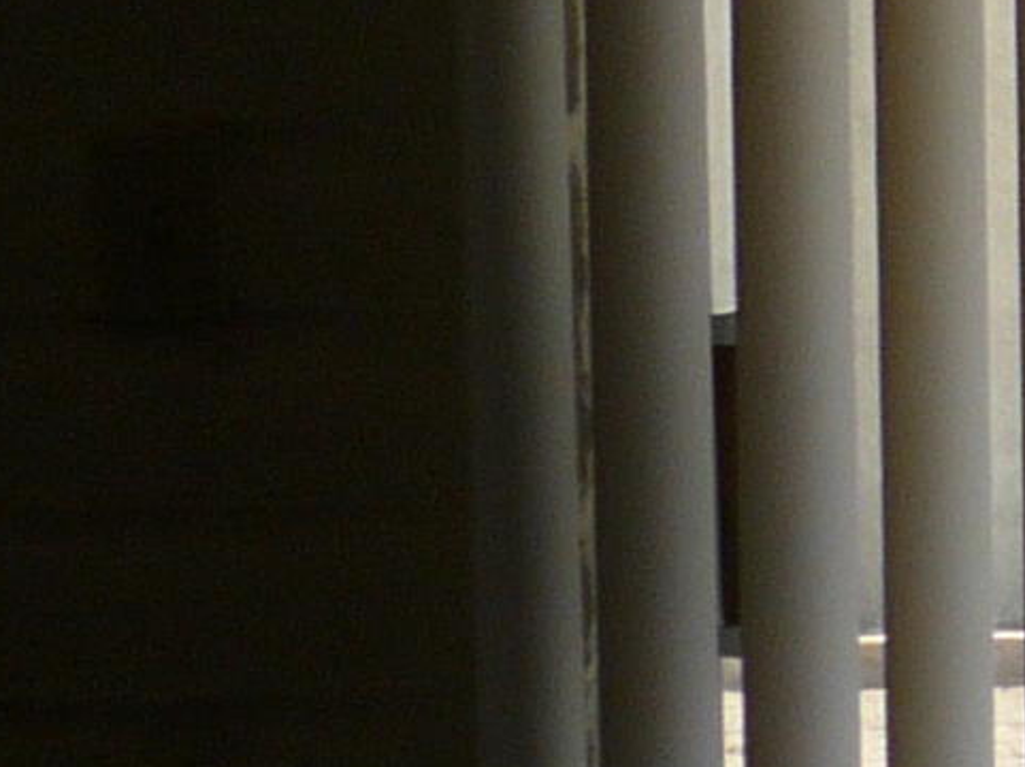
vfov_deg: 7.2
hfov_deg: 8.2
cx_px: 3103
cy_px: 324
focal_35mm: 206
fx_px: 6095
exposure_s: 1/250
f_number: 2.8
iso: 100
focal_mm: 5.5
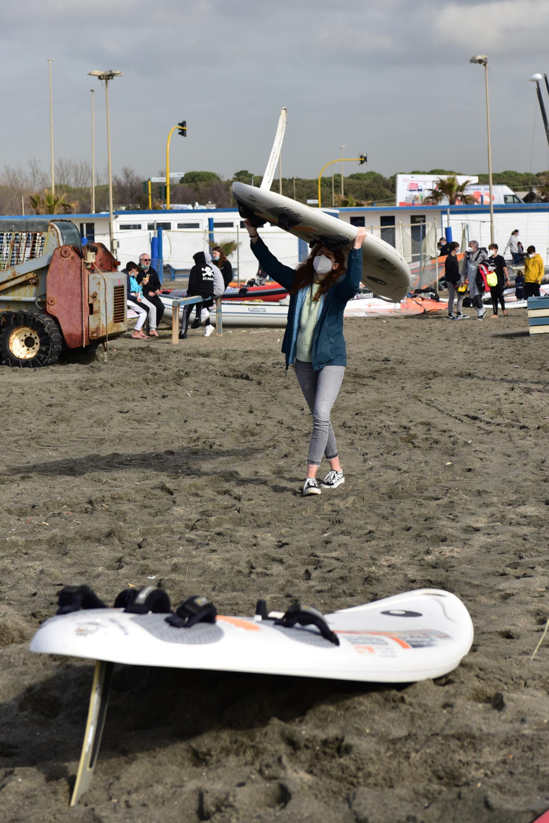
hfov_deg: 14.1
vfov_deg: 20.9
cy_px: 262
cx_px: 323
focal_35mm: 97
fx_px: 2217
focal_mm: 70
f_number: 5
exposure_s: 1/800
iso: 100
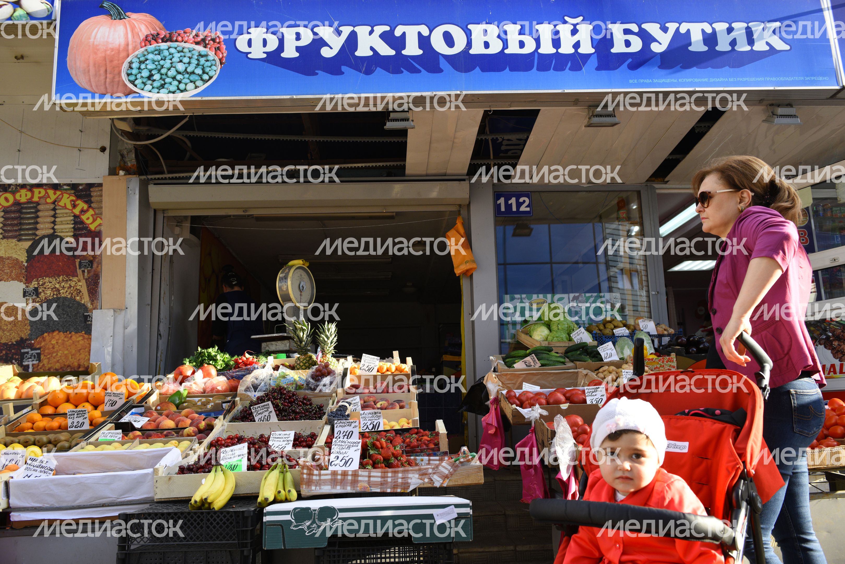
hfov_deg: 63.6
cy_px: 282
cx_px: 422
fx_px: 681
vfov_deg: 45.0
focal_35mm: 29
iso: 400
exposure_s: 1/400
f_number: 5.6
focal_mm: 29
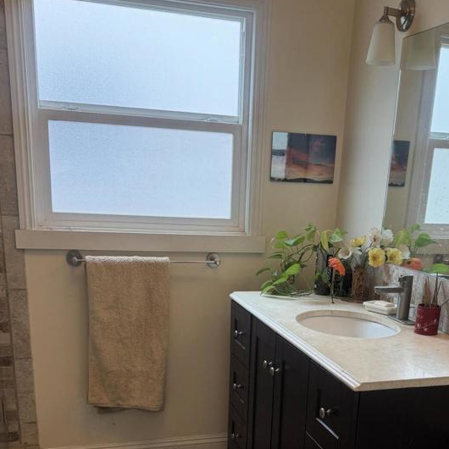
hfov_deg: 40.8
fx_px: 602
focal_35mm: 41
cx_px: 265
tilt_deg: -18.9
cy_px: 370
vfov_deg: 39.1
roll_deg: -2.8
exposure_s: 1/151
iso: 100
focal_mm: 6.76
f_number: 1.78
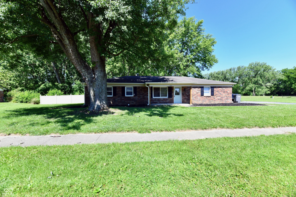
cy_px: 98
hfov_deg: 104.3
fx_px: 115
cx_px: 148
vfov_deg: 81.2
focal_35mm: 14
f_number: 10
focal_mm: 14
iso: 640
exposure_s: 1/400
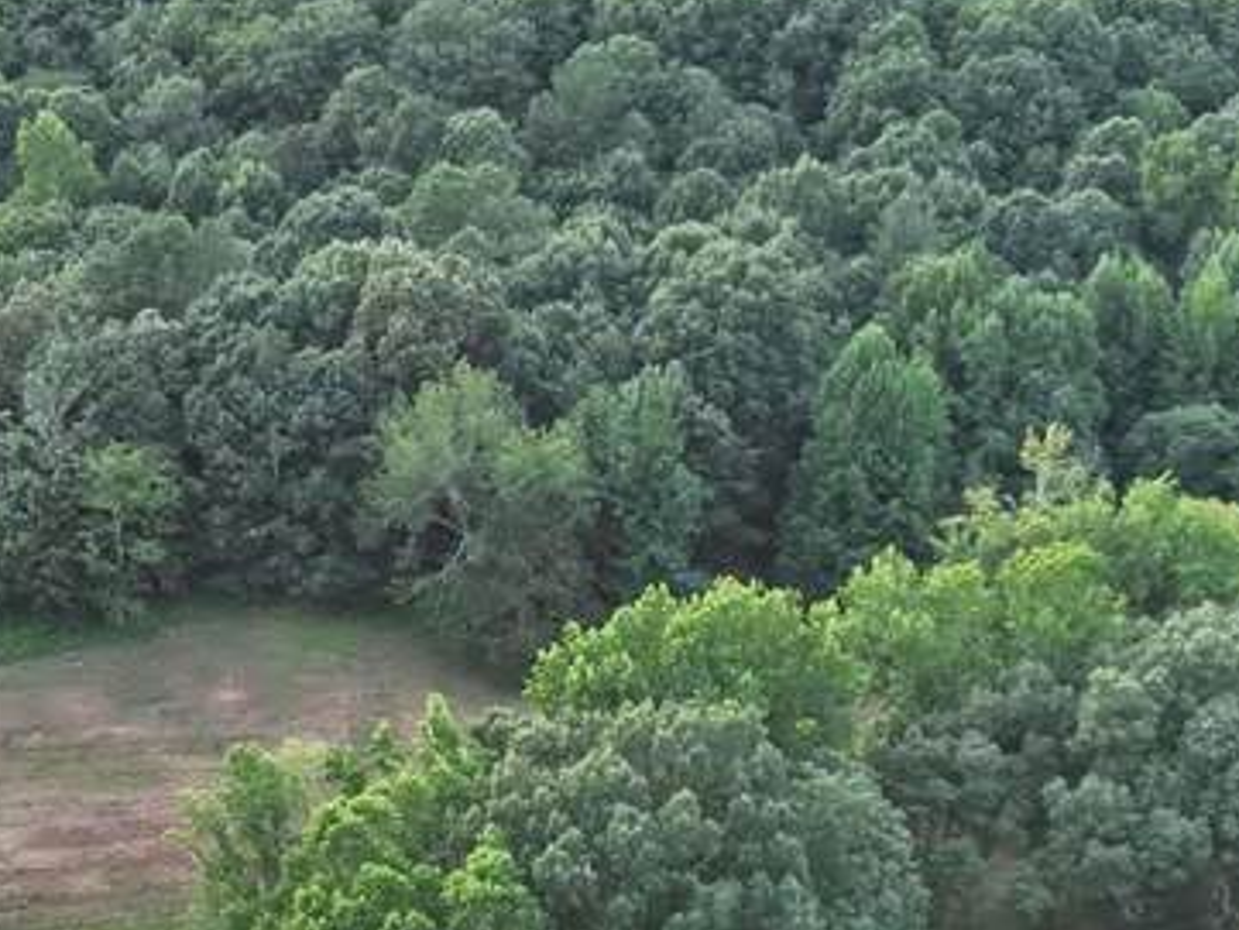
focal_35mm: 85
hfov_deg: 22.9
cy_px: 611
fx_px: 3043
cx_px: 412
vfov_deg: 17.3
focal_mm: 6.72
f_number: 1.7
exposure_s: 1/100
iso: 140
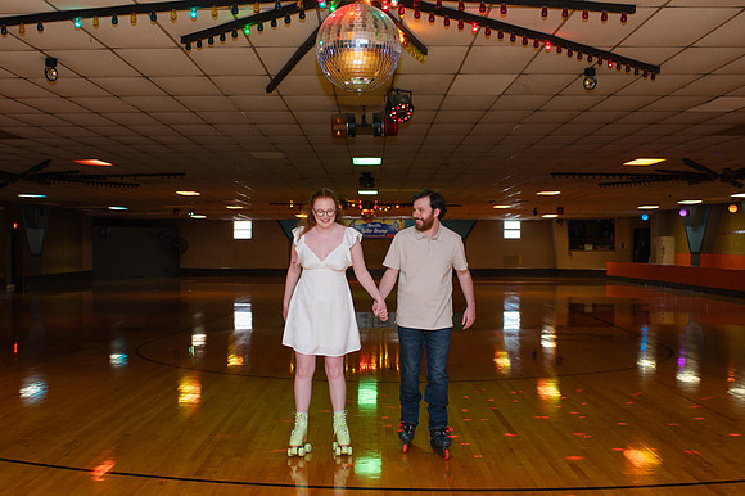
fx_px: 918
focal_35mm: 44
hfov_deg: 44.2
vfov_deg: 30.2
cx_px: 356
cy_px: 275
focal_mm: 35
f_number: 3.2
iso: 1000
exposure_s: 1/200
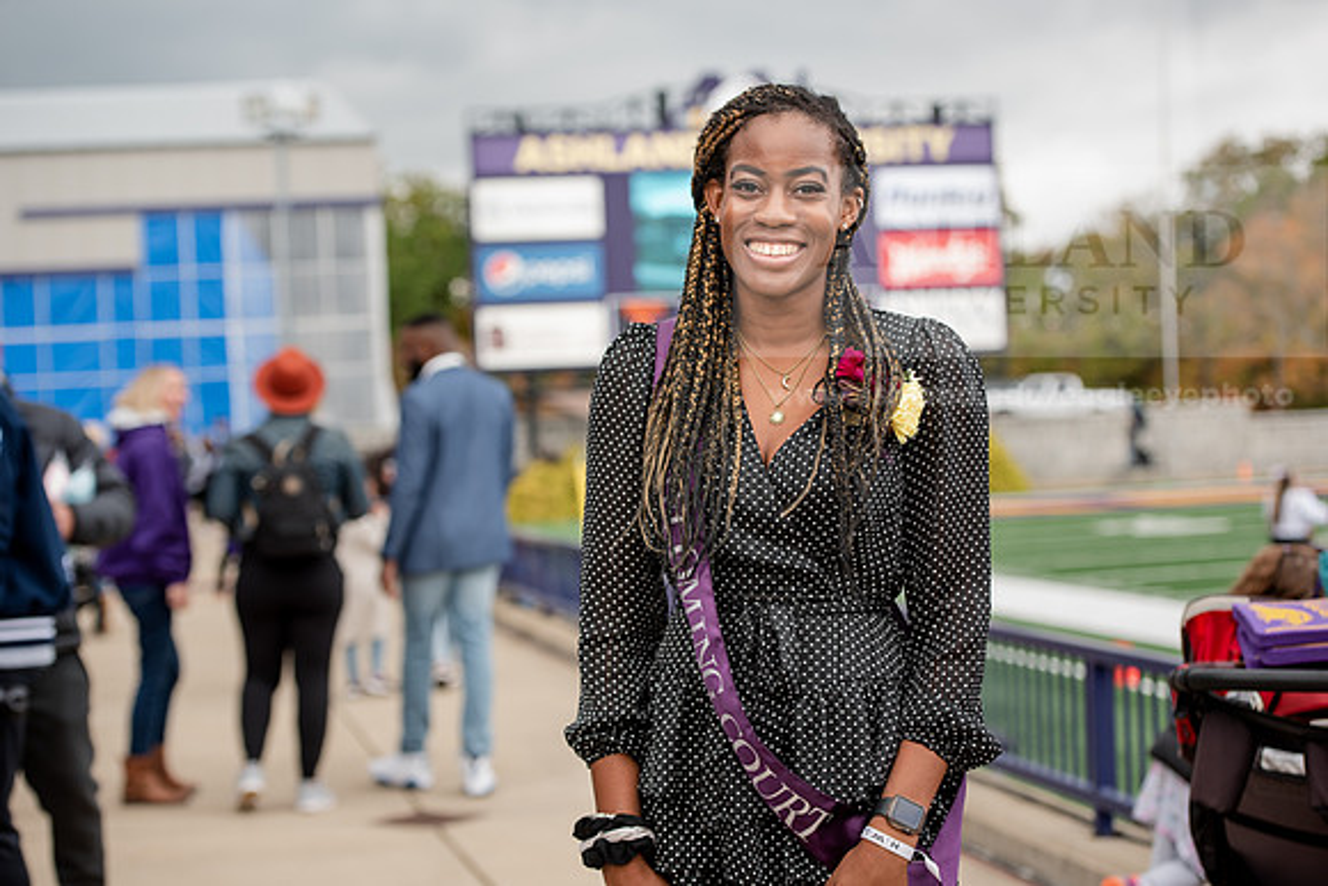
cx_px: 664
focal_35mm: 78
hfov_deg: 26.0
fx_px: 2878
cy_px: 443
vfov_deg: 17.5
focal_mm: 78
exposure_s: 1/250
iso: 200
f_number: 4
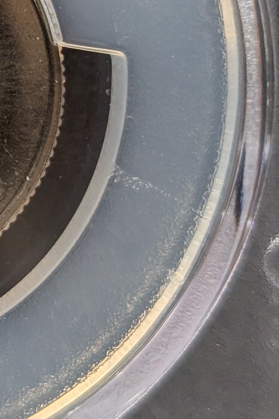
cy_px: 22
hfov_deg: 9.5
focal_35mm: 140
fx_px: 1627
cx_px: -153
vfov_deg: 14.5
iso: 23
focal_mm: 6.9
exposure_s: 1/84.5
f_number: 1.68
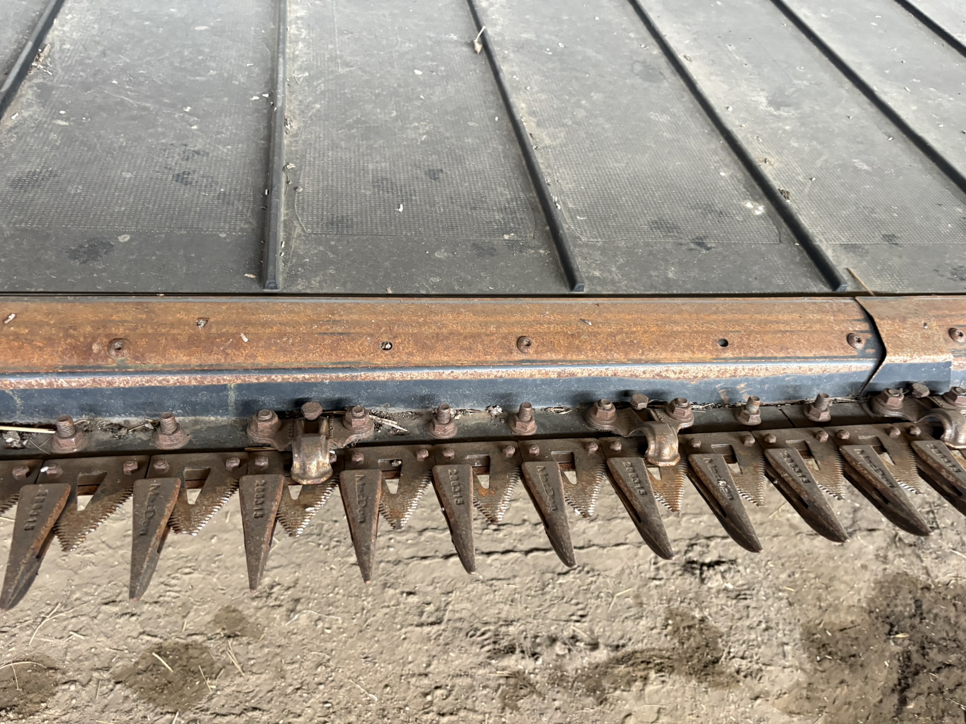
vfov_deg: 53.1
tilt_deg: -47.4
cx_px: 483
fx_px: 726
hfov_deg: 67.3
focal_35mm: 26
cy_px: 362
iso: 320
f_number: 1.6
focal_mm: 5.96
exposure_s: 1/60
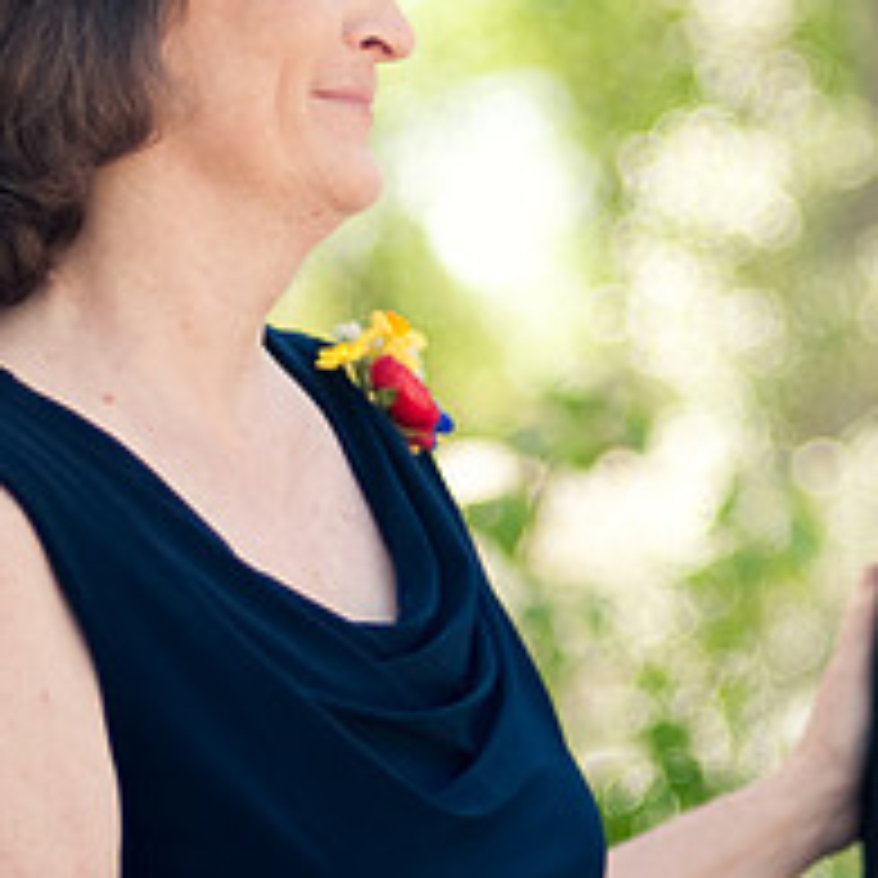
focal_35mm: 126
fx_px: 3616
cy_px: 279
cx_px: 815
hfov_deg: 13.7
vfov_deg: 13.8
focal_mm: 50
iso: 200
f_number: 1.4
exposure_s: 1/1600
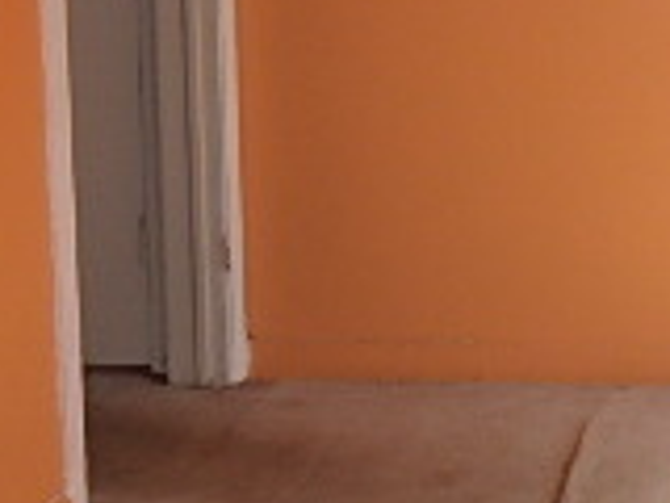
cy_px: 42
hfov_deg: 21.3
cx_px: 842
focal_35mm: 84
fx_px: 1626
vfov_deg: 17.3
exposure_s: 1/160
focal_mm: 3.7
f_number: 3.5
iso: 125
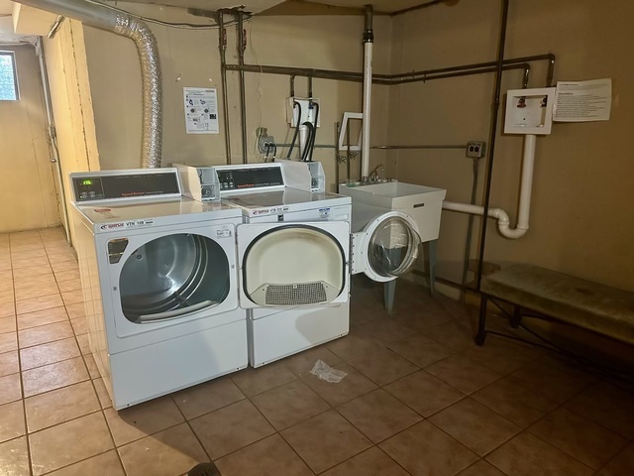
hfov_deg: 71.6
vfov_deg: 56.8
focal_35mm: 24
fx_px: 440
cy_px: 238
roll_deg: +0.0
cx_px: 317
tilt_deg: -16.2
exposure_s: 1/30
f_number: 1.78
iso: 1250
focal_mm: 6.86
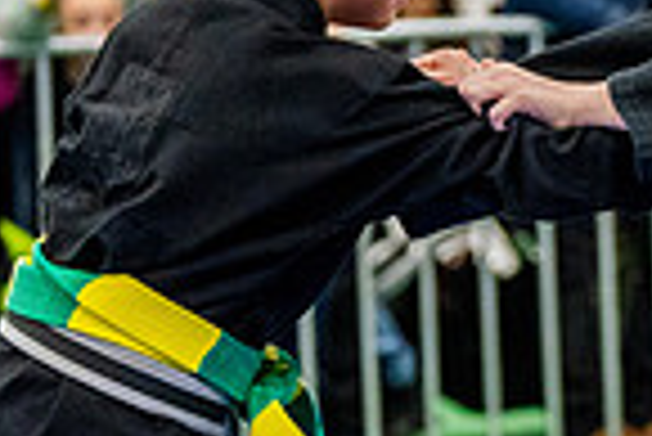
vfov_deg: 4.9
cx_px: 886
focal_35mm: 280
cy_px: 353
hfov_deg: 7.3
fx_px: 5076
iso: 5000
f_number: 2.8
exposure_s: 1/500
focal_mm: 70
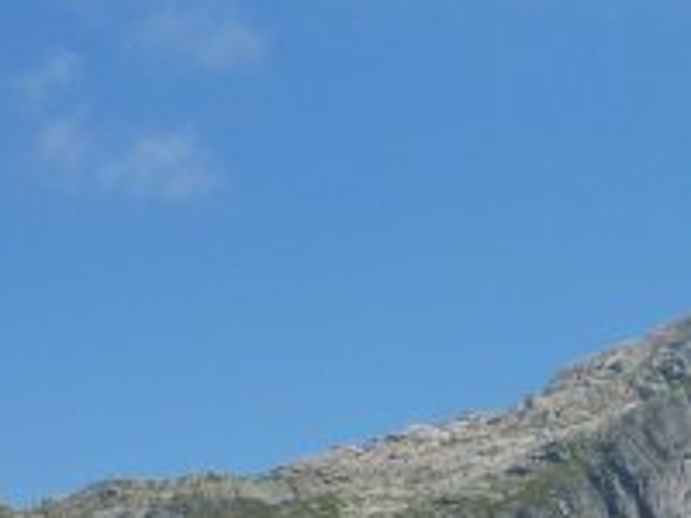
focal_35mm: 125
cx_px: 1251
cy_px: 763
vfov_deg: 11.4
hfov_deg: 14.0
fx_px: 2495
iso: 80
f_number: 5
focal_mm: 4.1
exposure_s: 1/500
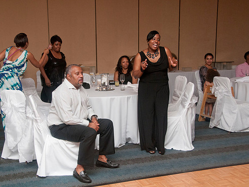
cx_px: 109
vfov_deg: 30.3
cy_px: 94
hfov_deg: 39.6
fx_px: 345
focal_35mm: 48
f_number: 5.6
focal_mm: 29
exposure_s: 1/125
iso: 800
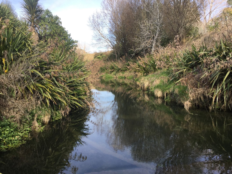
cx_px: 116
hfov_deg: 58.4
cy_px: 87
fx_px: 208
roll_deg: +0.8
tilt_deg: -4.8
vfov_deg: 45.4
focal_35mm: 31
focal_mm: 3.3
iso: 25
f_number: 2.4
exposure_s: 1/473
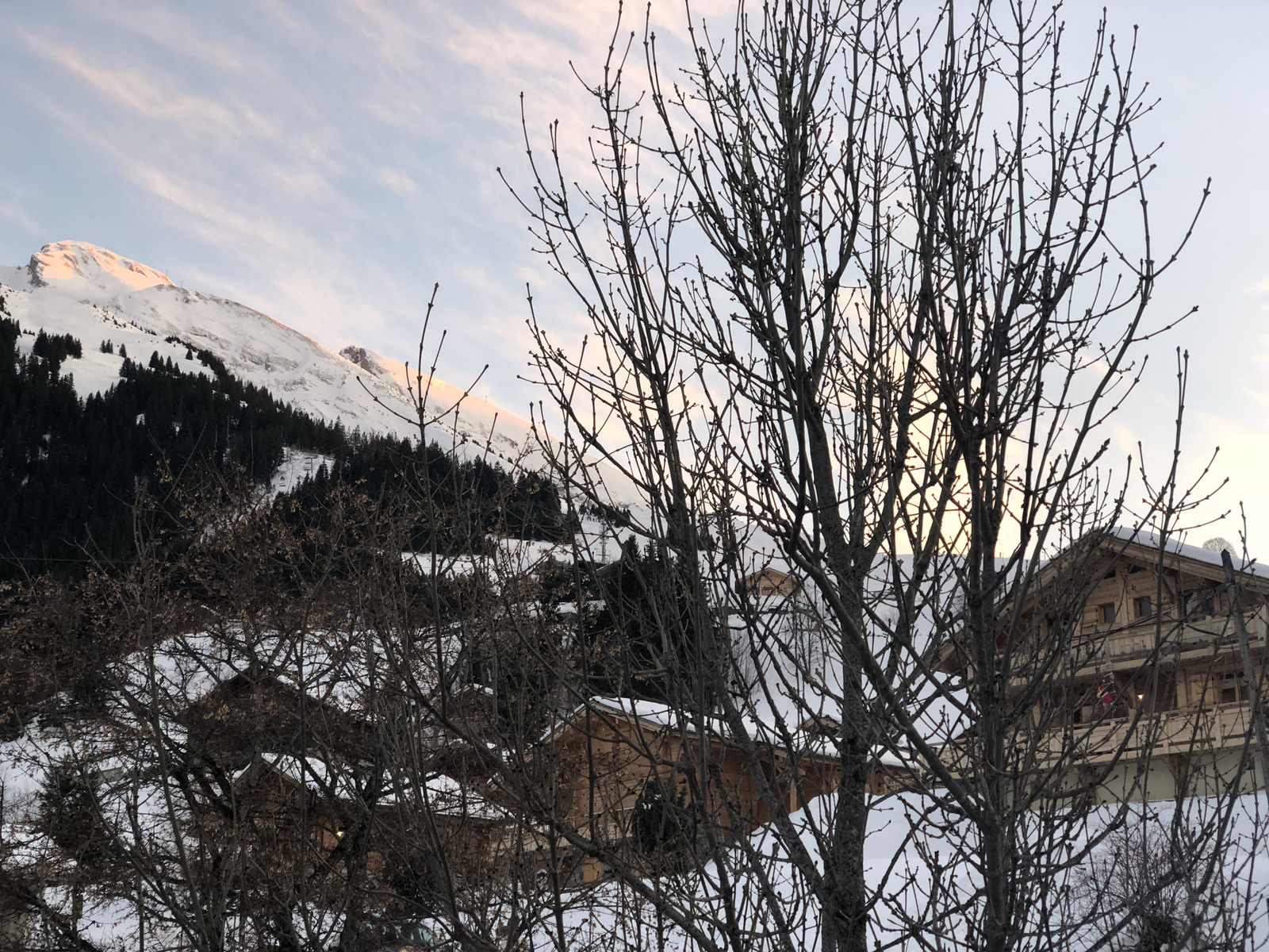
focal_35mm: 52
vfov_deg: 28.0
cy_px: 476
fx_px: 1906
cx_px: 634
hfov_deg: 36.8
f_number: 2.4
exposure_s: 1/50
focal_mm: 6
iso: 25
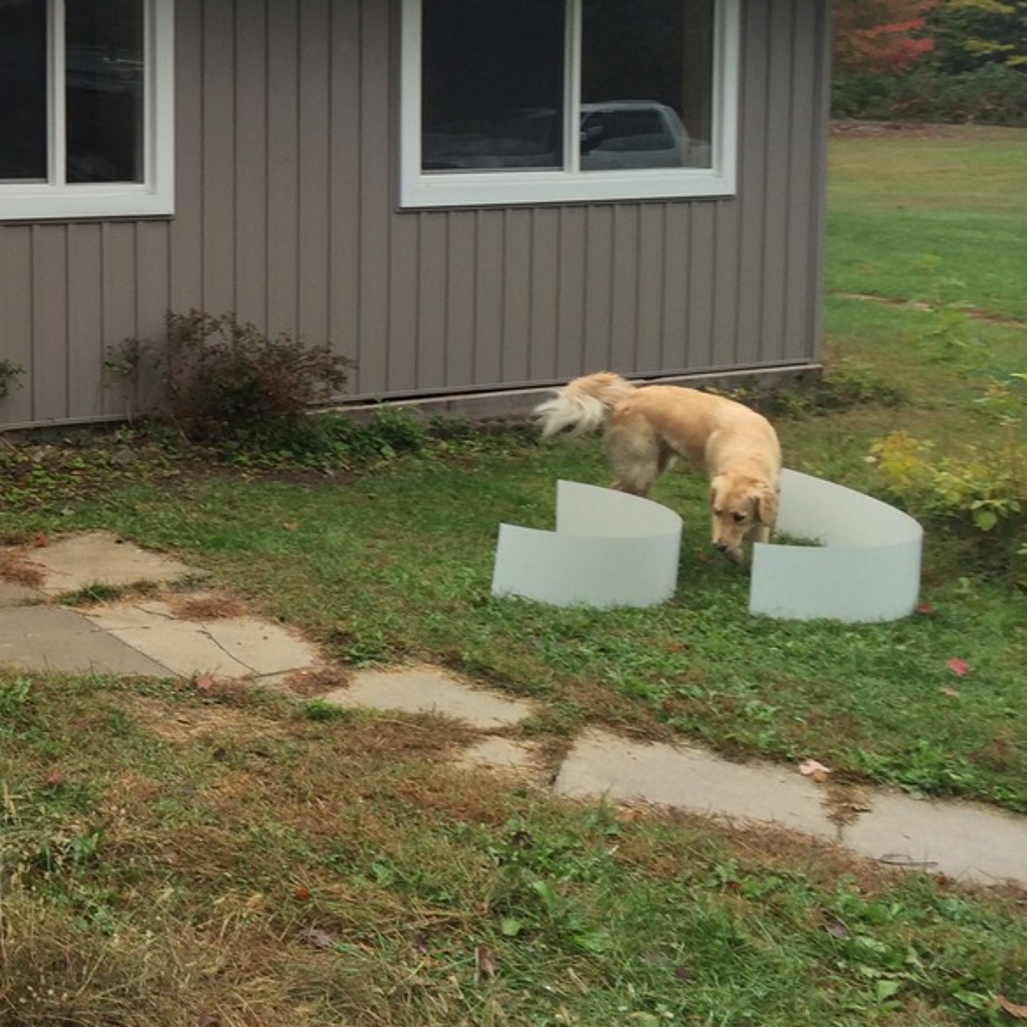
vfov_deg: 29.0
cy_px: 232
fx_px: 1947
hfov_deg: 27.2
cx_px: -84
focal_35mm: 58
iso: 32
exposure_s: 1/145
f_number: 2.2
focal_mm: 4.12
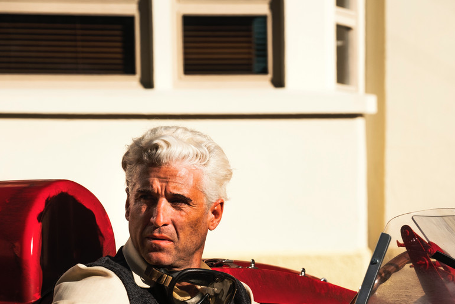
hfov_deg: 8.0
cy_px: 230
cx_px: 312
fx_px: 3261
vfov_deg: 5.3
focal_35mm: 258
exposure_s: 1/400
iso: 160
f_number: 7.1
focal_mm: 110.6
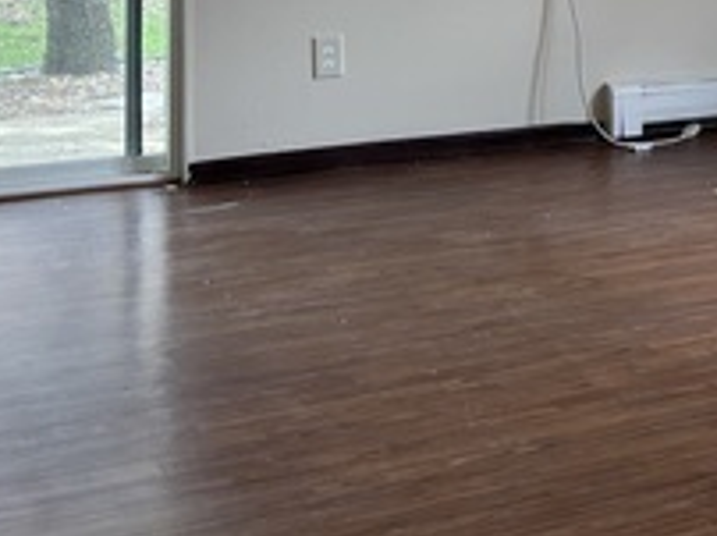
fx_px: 1779
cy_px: -153
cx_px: 1052
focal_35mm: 86
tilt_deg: -2.6
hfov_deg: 19.9
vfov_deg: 16.3
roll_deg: -1.6
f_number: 1.6
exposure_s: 1/120
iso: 64
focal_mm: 5.96
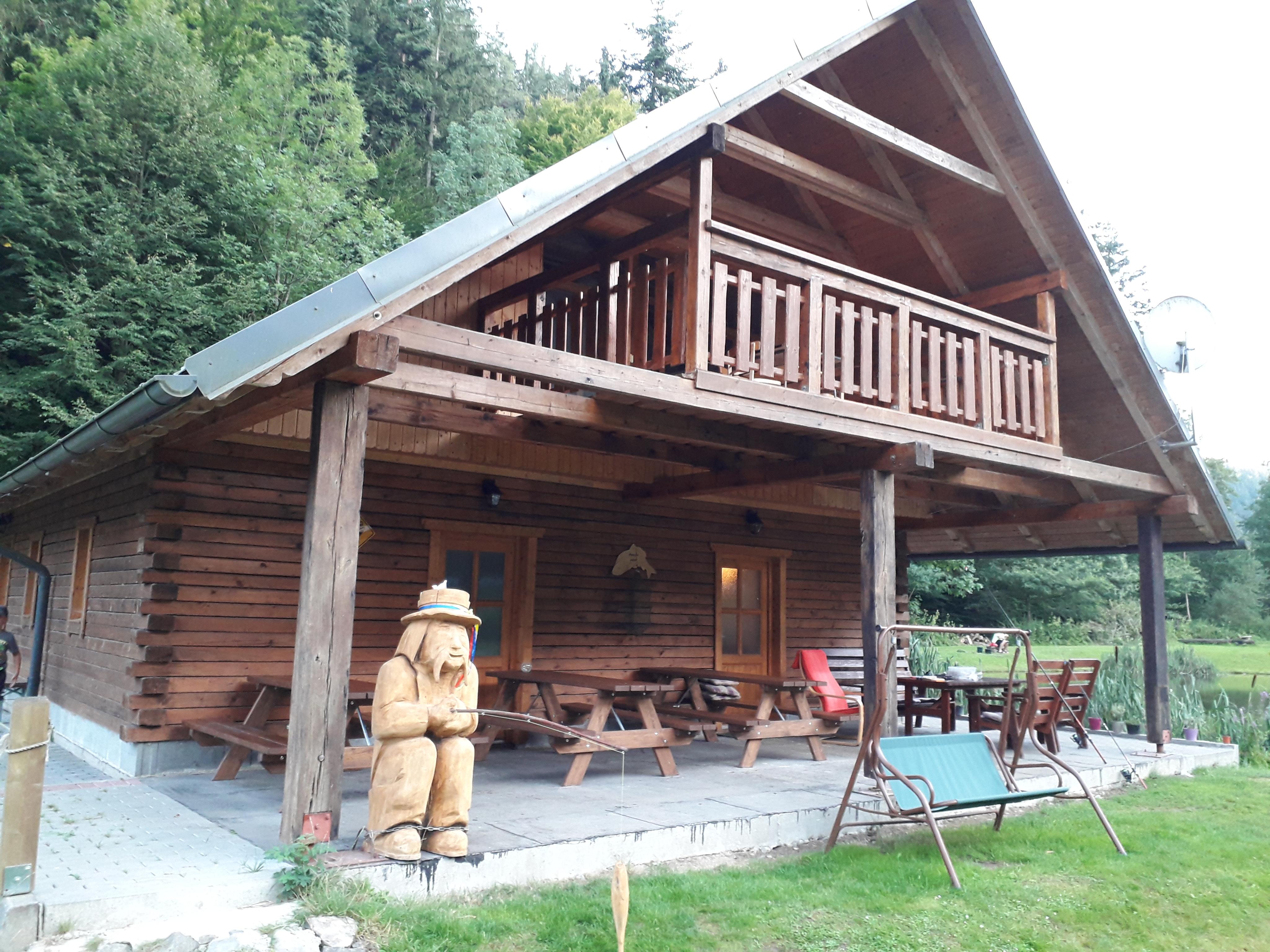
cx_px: 635
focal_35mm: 27
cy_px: 476
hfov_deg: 65.3
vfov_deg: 51.4
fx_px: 991
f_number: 1.9
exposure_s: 1/50
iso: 160
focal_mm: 3.6
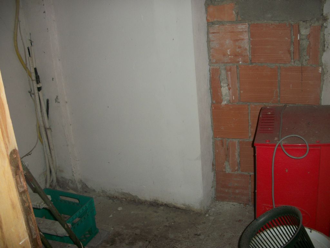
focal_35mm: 35
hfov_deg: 52.6
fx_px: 334
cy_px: 124
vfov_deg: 40.7
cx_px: 165
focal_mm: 6.3
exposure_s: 1/30
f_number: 3.1
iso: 80
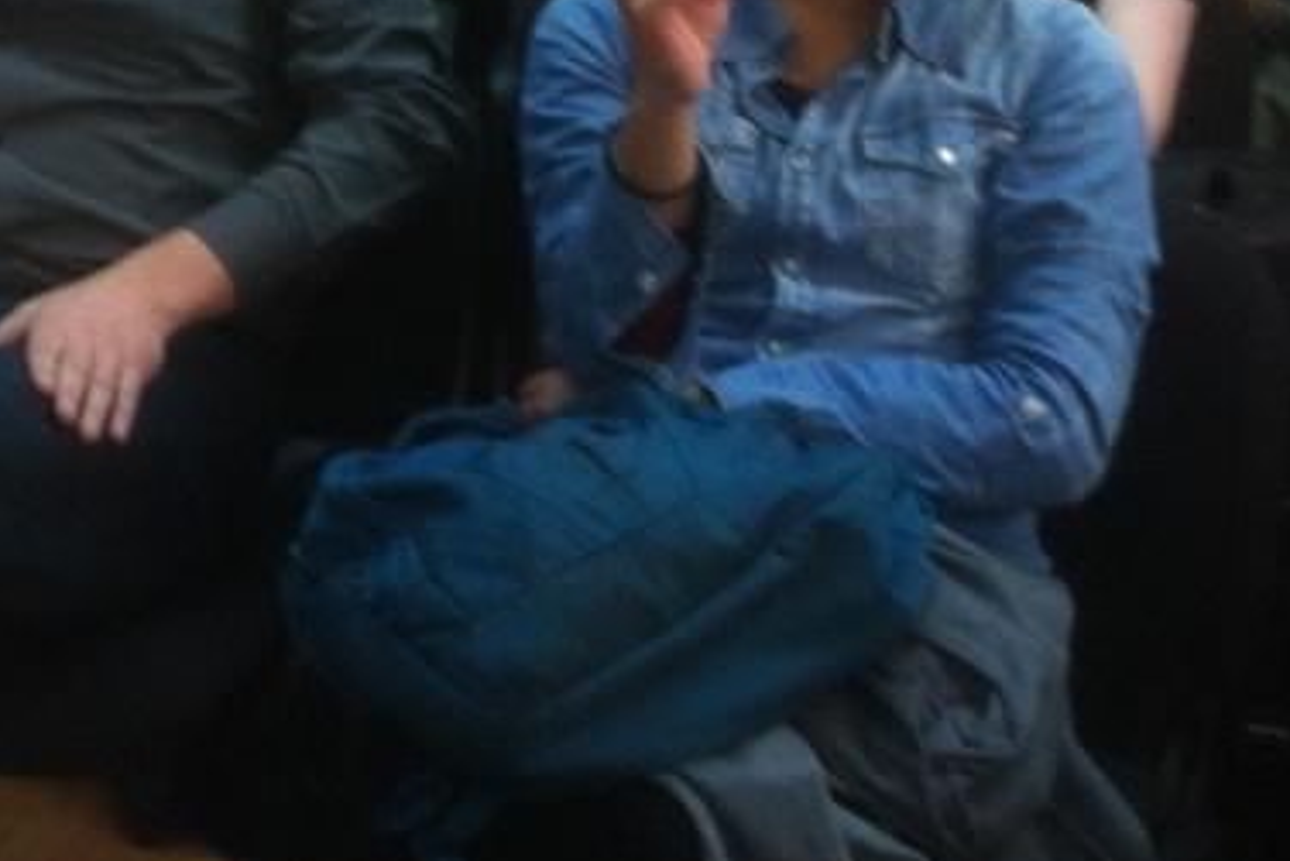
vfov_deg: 13.1
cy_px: -410
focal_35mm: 99
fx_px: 3549
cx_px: -453
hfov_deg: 18.9
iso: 125
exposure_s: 1/15
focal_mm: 3.85
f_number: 2.8
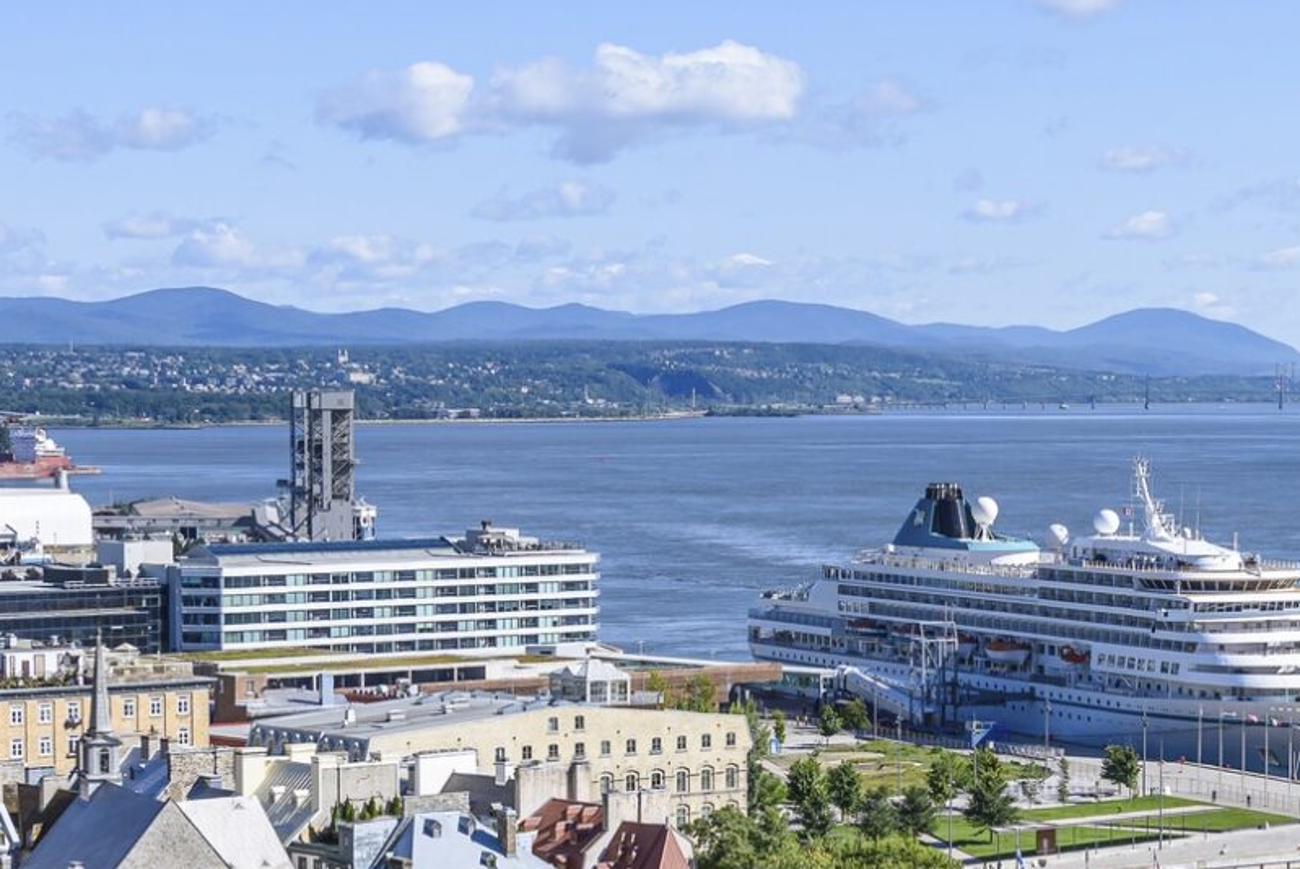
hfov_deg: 18.7
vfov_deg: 12.5
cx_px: 820
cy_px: 683
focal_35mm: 109
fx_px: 3939
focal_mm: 44
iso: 200
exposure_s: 1/1600
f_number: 5.6
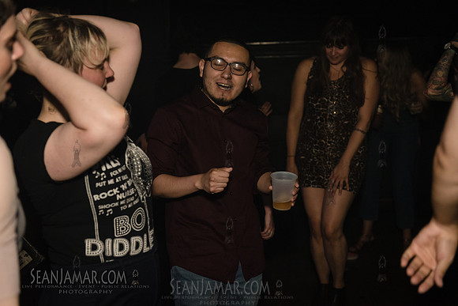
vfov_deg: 26.0
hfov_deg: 38.2
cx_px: 229
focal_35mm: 52
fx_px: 662
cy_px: 153
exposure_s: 1/250
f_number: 3.5
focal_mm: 52
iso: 2000
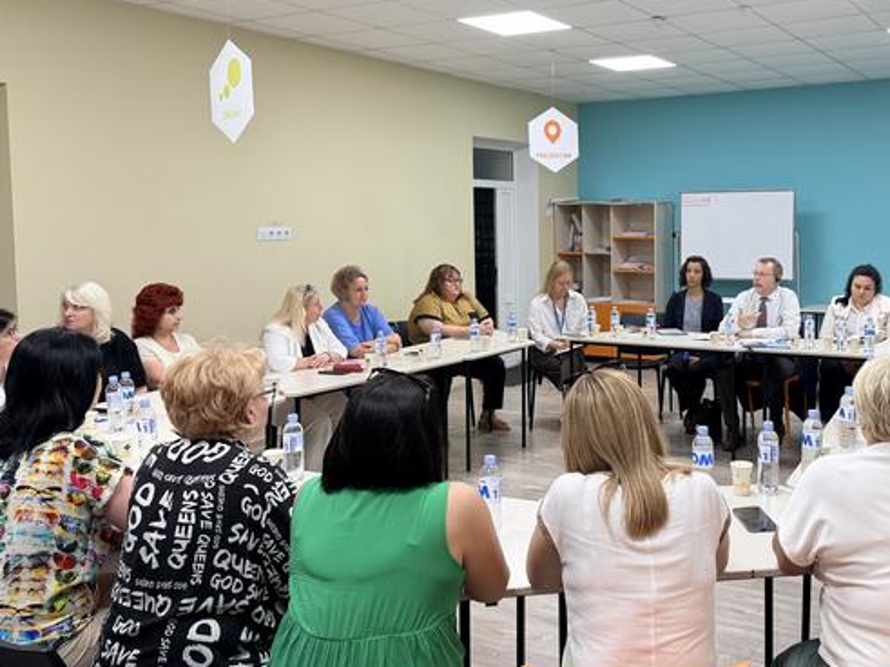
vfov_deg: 39.6
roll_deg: +0.8
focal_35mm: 36
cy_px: 286
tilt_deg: -4.7
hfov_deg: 50.3
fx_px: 925
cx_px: 604
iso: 160
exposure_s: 1/100
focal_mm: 6.76
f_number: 1.78
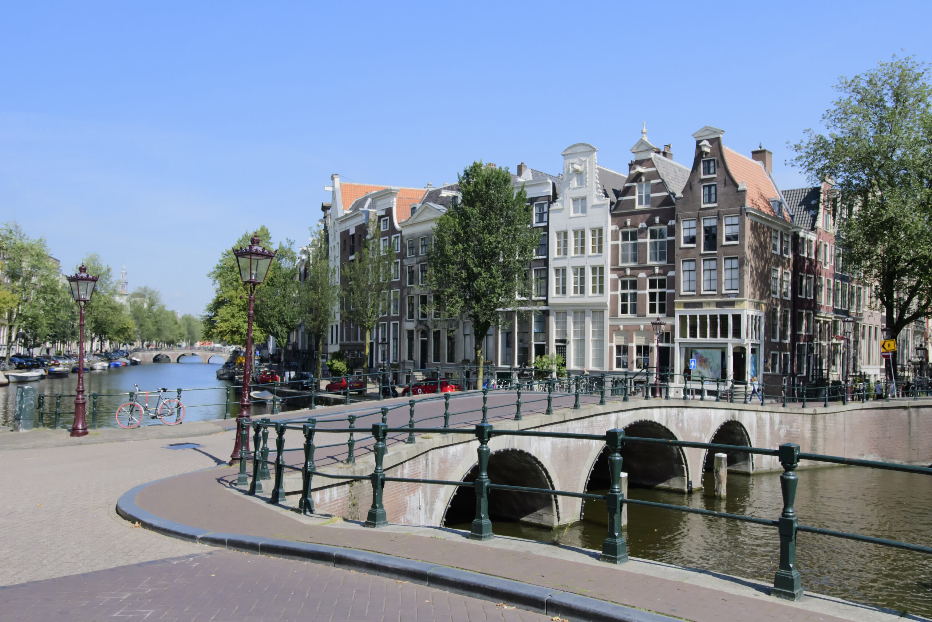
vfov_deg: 43.6
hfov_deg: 61.9
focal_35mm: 30
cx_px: 466
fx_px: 777
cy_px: 311
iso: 2200
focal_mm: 20
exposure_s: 1/8000
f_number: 4.5
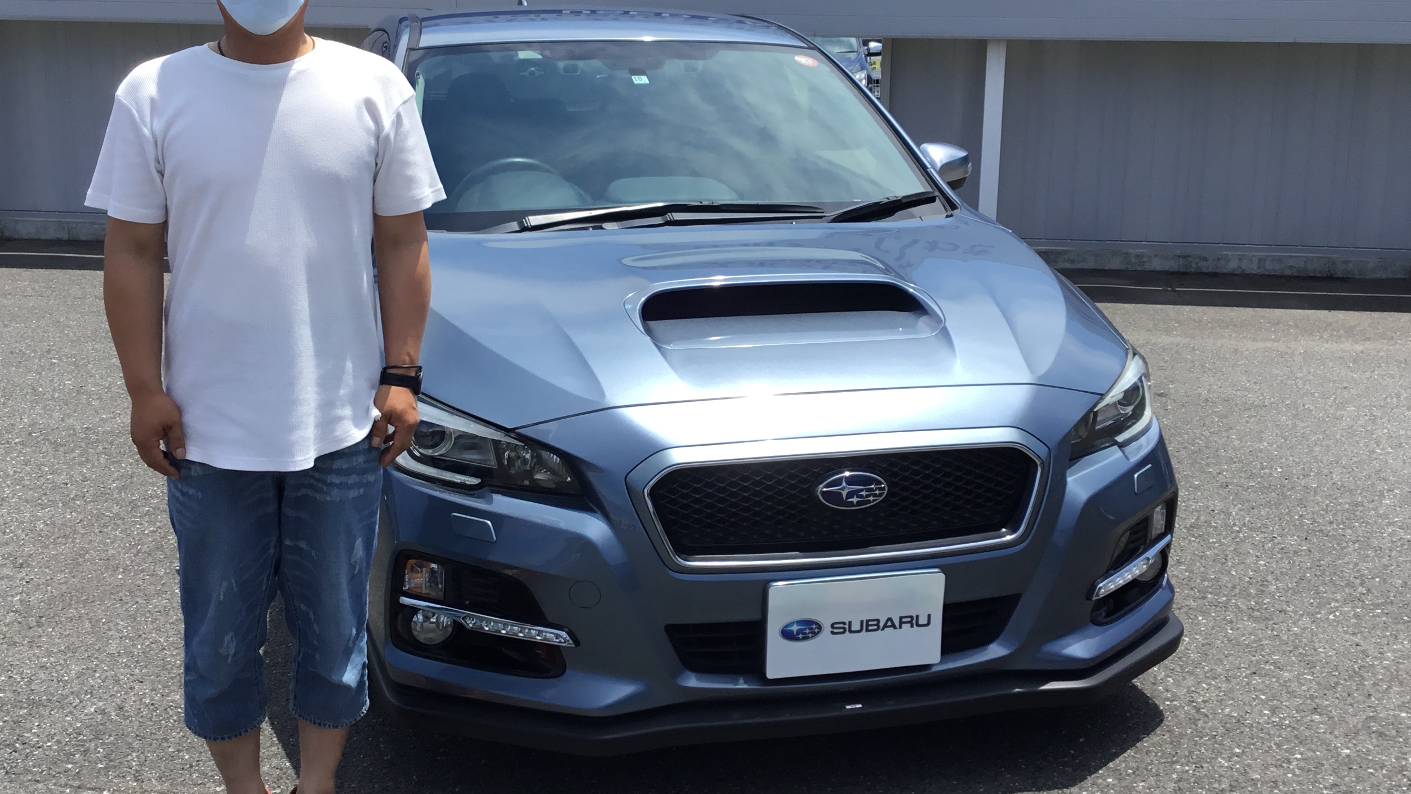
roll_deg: -1.2
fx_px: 1646
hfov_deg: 46.4
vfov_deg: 27.1
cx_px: 697
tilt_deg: -13.1
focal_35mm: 44
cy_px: 334
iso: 25
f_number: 2.4
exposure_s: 1/1087
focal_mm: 3.3
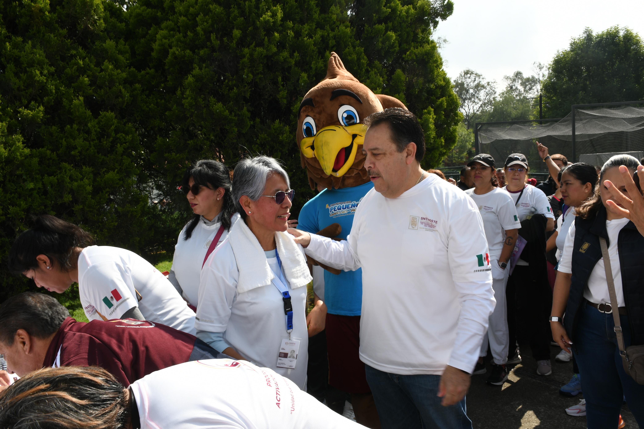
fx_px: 537
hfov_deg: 61.9
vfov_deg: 43.6
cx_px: 322
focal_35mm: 30
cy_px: 214
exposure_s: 1/100
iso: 125
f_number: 13
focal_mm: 20
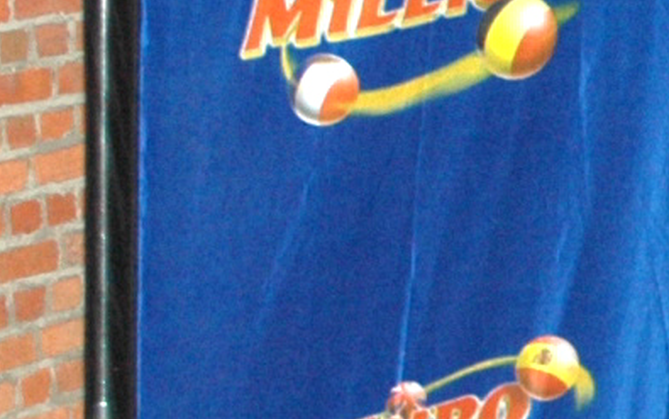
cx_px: 1479
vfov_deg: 6.3
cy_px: 338
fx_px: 3793
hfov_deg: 9.2
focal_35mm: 208
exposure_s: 1/60
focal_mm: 24
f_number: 5
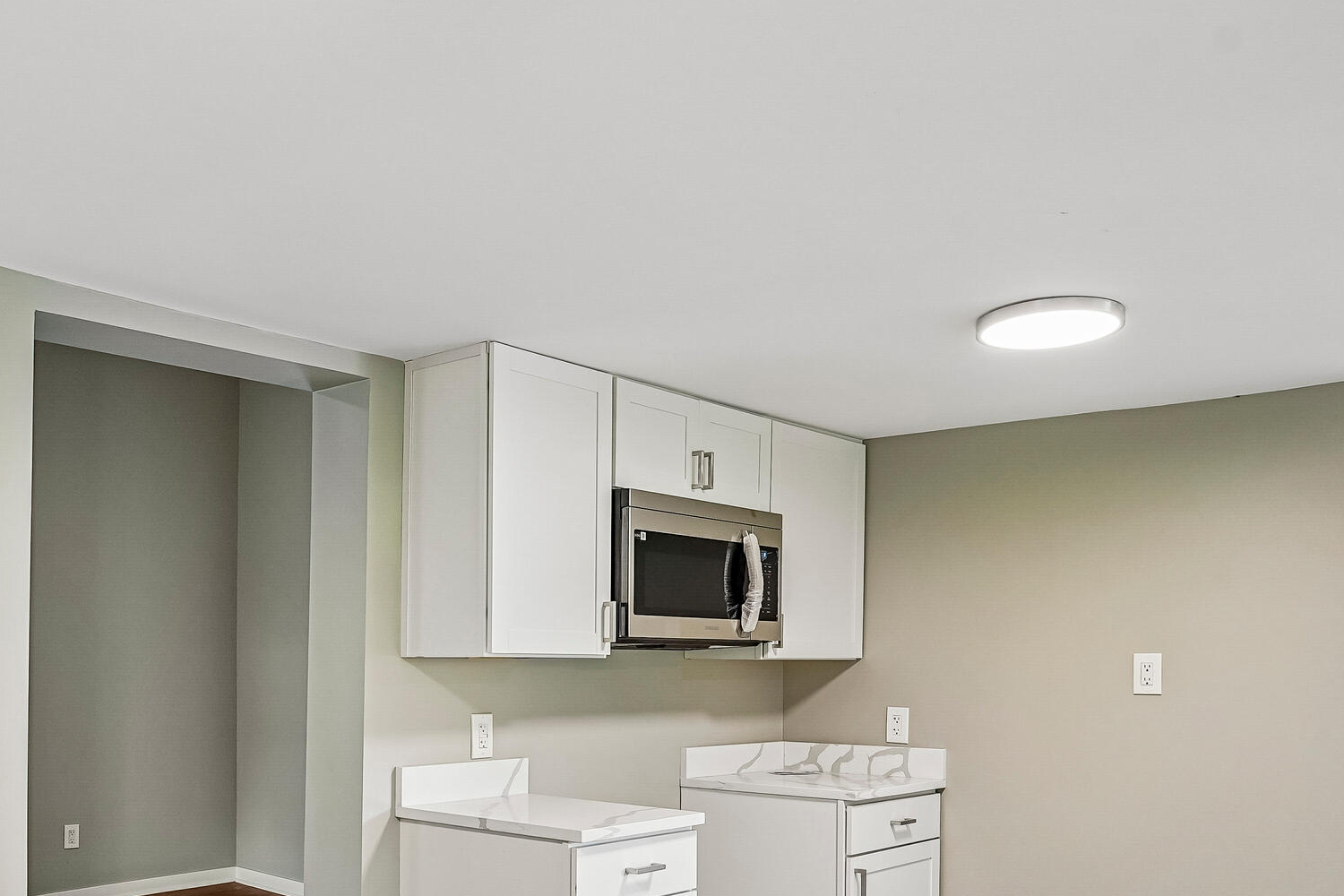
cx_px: 542
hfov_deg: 58.3
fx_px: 1195
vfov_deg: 39.9
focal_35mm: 32
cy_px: 676
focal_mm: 16
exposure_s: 1/15
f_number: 8
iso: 400
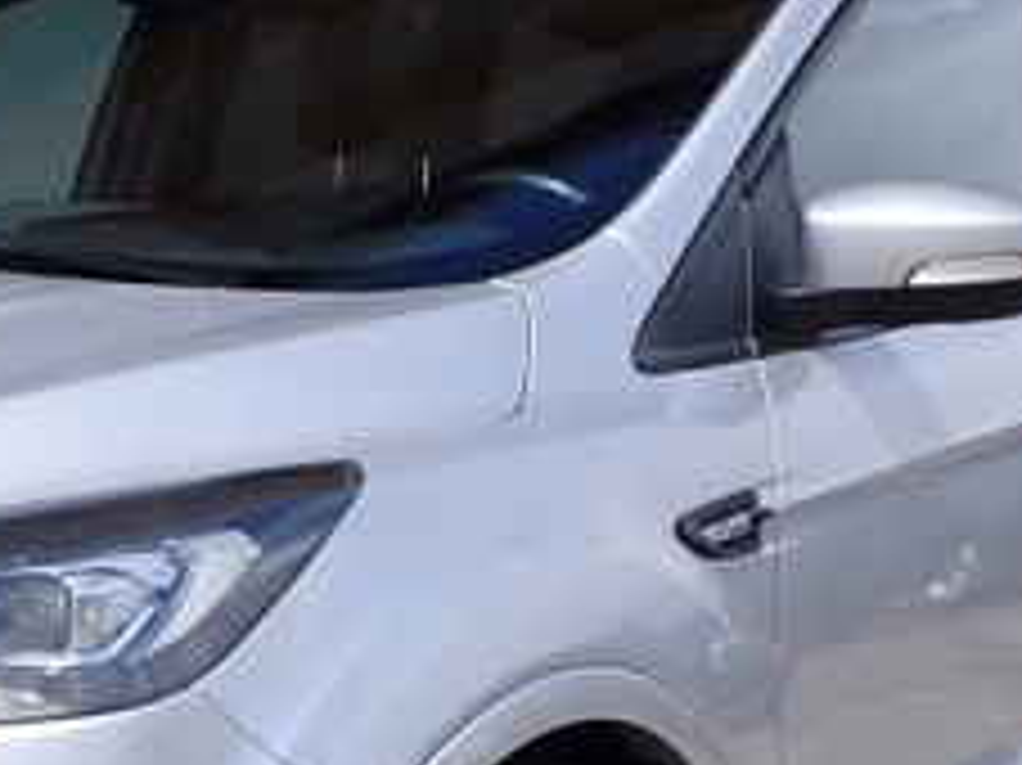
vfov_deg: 13.0
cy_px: 626
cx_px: 153
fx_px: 3334
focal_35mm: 113
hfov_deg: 17.2
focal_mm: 5.79
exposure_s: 1/125
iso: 100
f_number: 9
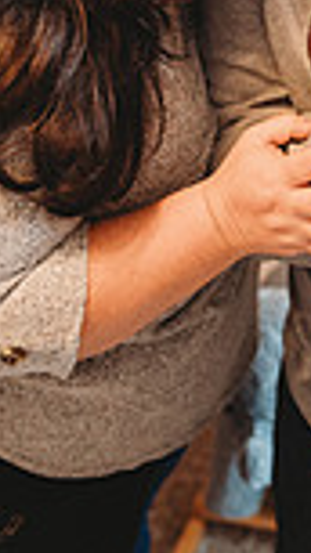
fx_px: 1085
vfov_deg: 27.5
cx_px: 300
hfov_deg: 16.0
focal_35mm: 74
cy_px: 47
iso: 500
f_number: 2.2
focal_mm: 24
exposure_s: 1/160
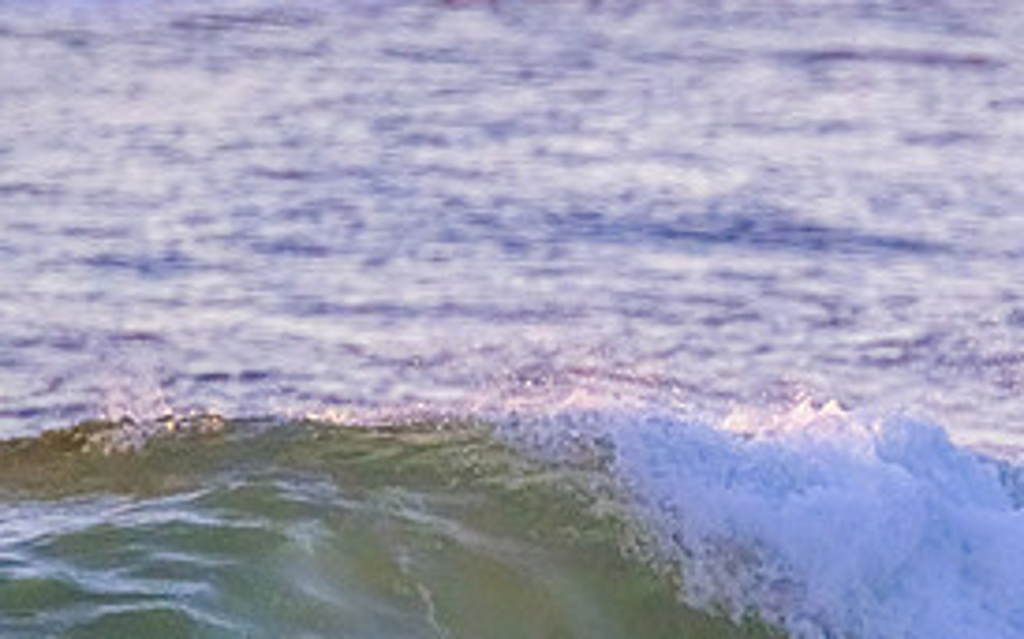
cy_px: 674
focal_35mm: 1728
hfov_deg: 1.2
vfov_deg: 0.8
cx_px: 1009
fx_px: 48204
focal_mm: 800
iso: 7200
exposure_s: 1/800
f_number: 11
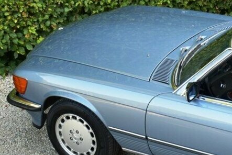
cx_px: 281
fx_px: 890
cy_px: 117
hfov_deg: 14.4
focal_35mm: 138
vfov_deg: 9.9
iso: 400
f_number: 4.2
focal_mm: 34
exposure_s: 1/80
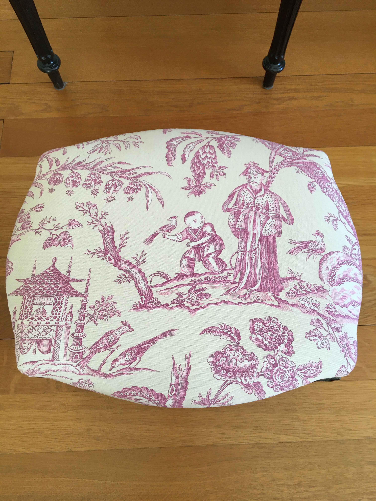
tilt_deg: -71.7
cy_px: 250
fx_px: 420
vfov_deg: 61.7
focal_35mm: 29
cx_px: 188
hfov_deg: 48.2
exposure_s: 1/33
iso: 40
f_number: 2.2
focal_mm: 4.15
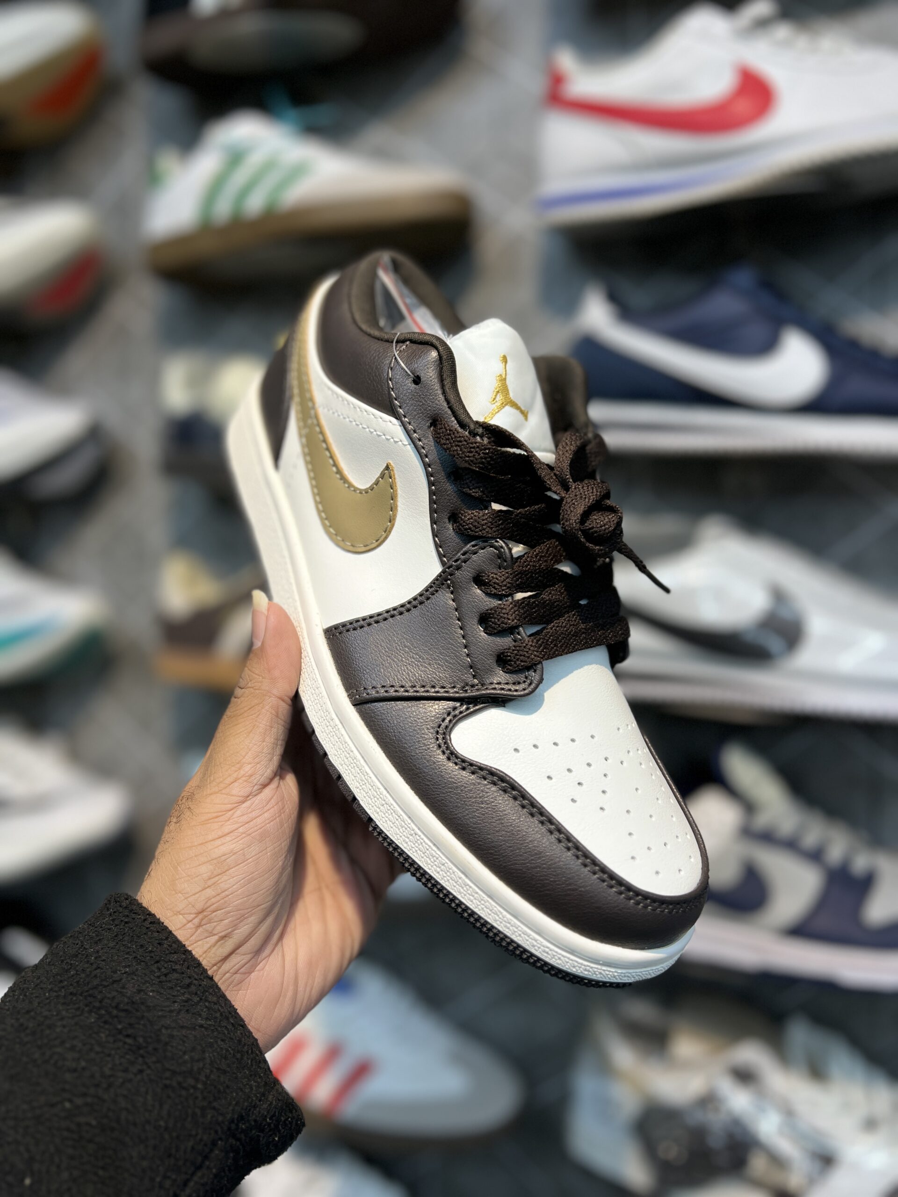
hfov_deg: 53.1
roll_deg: +0.9
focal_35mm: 26
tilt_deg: -1.8
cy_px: 598
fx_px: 899
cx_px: 449
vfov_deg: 67.3
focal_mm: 5.7
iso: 32
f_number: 1.5
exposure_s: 1/100
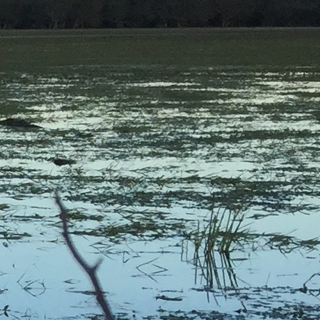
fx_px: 1903
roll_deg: +1.3
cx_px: -787
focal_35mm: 182
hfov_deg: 7.7
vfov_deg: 9.6
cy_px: 253
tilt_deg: -7.8
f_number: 2.2
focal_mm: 4.15
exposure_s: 1/670
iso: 32
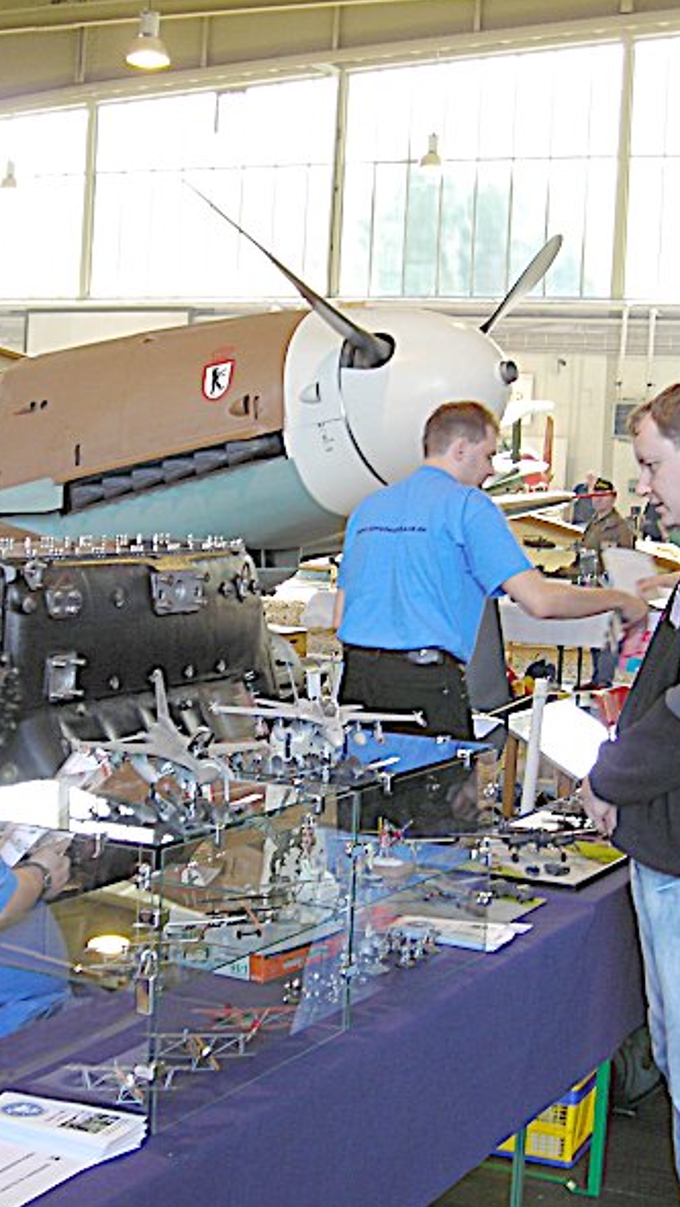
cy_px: 605
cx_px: 280
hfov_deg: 21.5
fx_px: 1793
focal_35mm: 56
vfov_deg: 37.2
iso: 50
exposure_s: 1/21.3
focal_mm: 6.3
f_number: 3.2
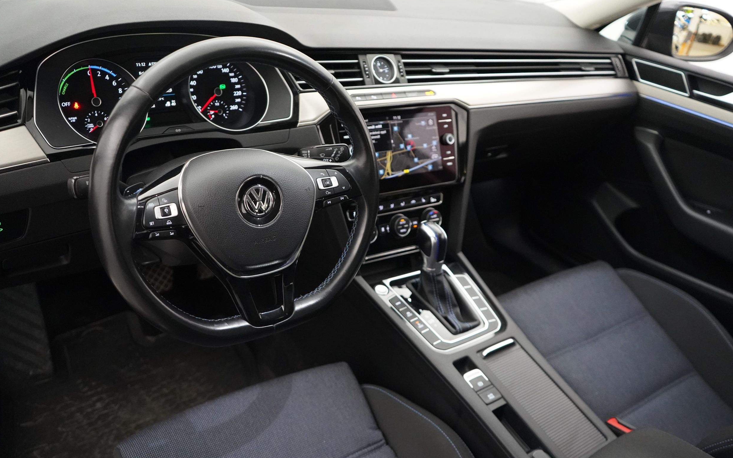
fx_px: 639
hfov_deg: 59.6
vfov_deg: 39.4
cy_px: 238
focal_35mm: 32
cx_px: 369
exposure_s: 1/160
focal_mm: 31
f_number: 3.5
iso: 10000
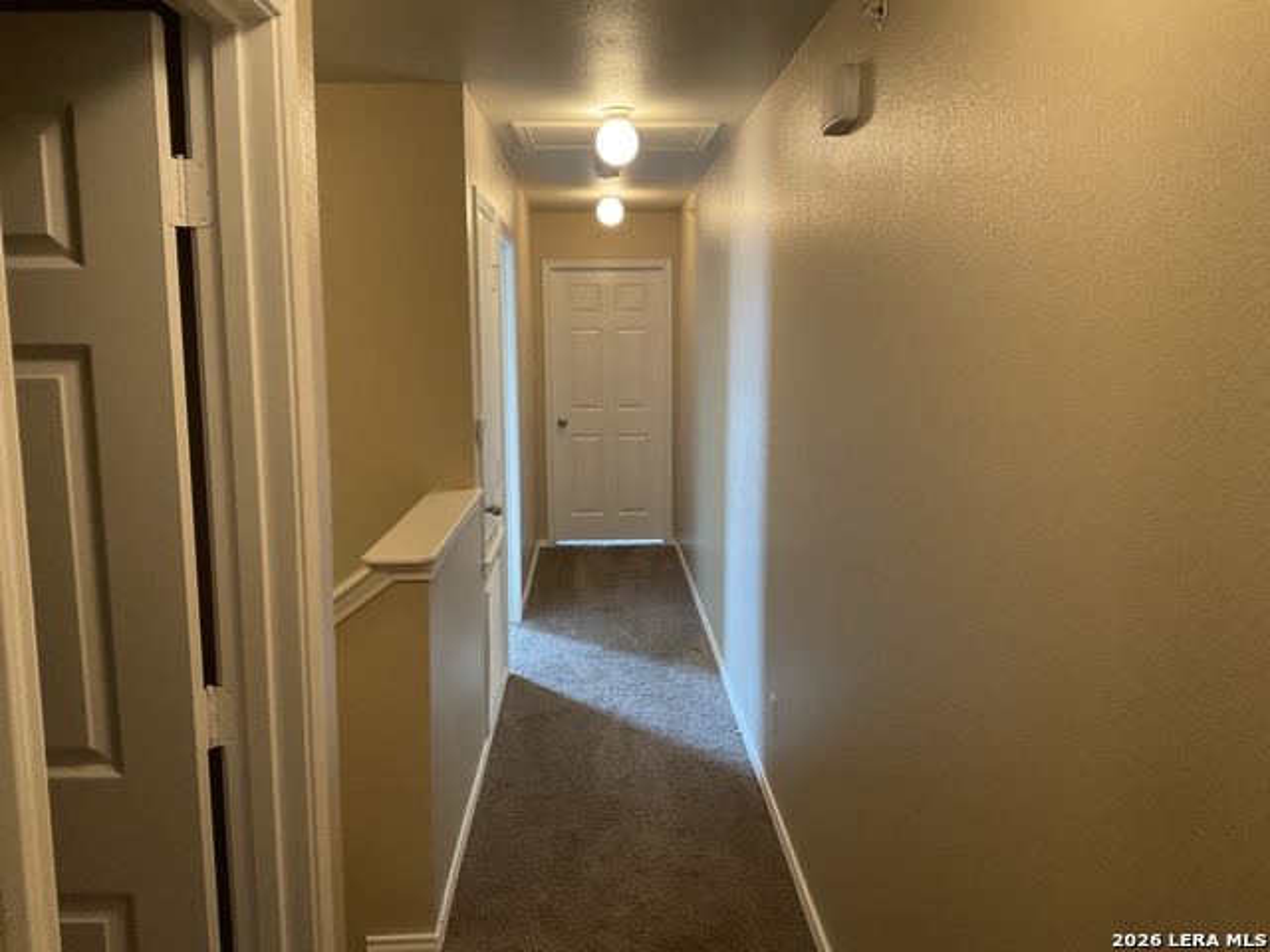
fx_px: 1064
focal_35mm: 29
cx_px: 635
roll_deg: -0.5
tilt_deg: -6.7
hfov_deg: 61.7
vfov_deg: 48.2
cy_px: 476
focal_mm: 3
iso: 250
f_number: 1.8
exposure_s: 1/60
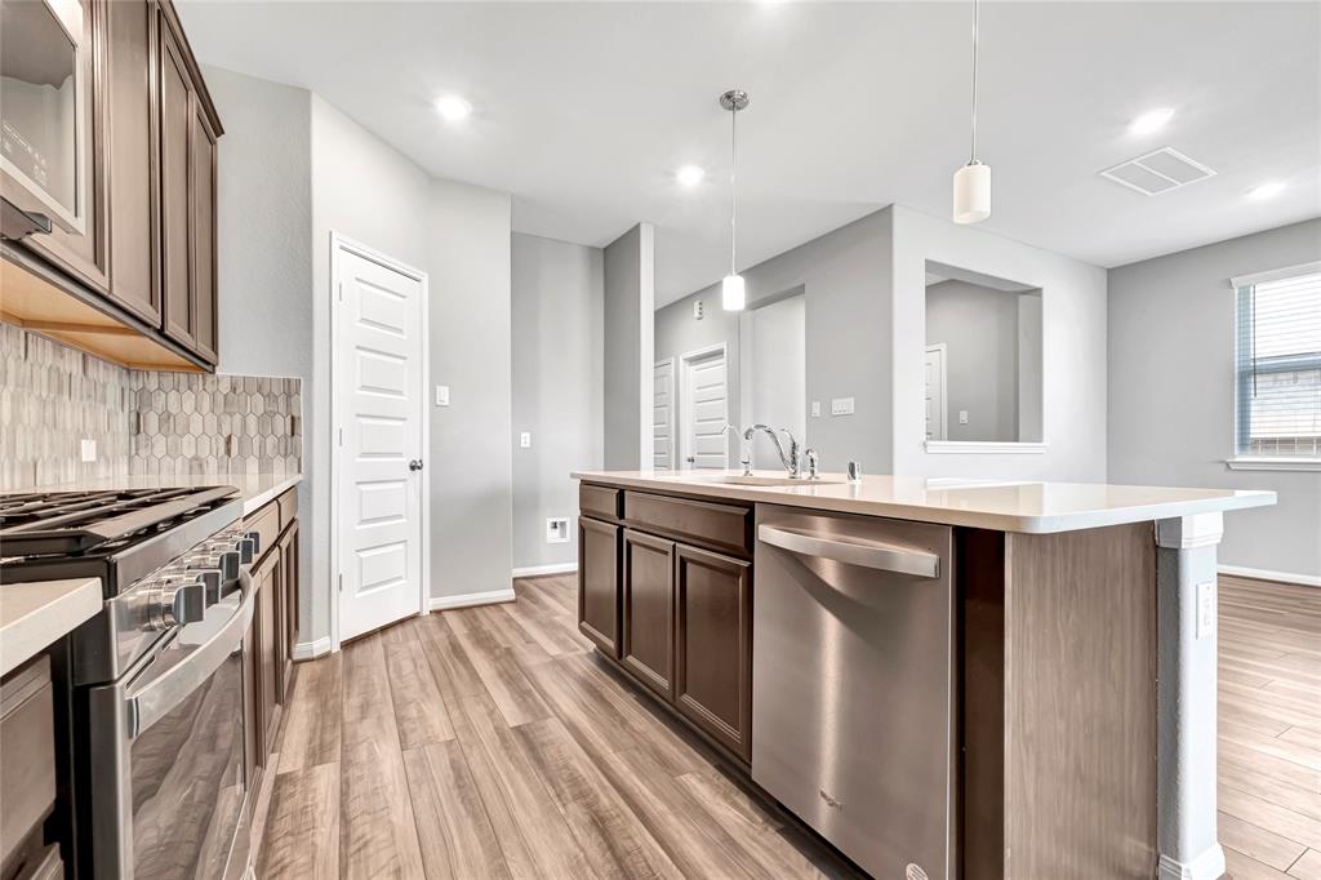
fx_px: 550
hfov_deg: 100.4
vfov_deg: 77.3
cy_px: 440
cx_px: 660
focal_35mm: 15
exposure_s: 1/10
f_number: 8
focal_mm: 10
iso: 400
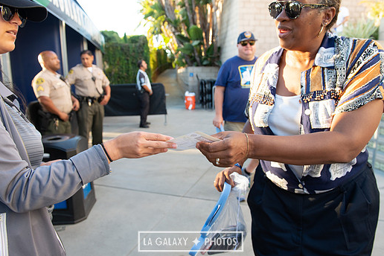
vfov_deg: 47.9
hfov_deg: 67.4
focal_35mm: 27
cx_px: 191
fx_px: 288
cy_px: 130
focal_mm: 24
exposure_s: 1/250
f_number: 4.5
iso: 800
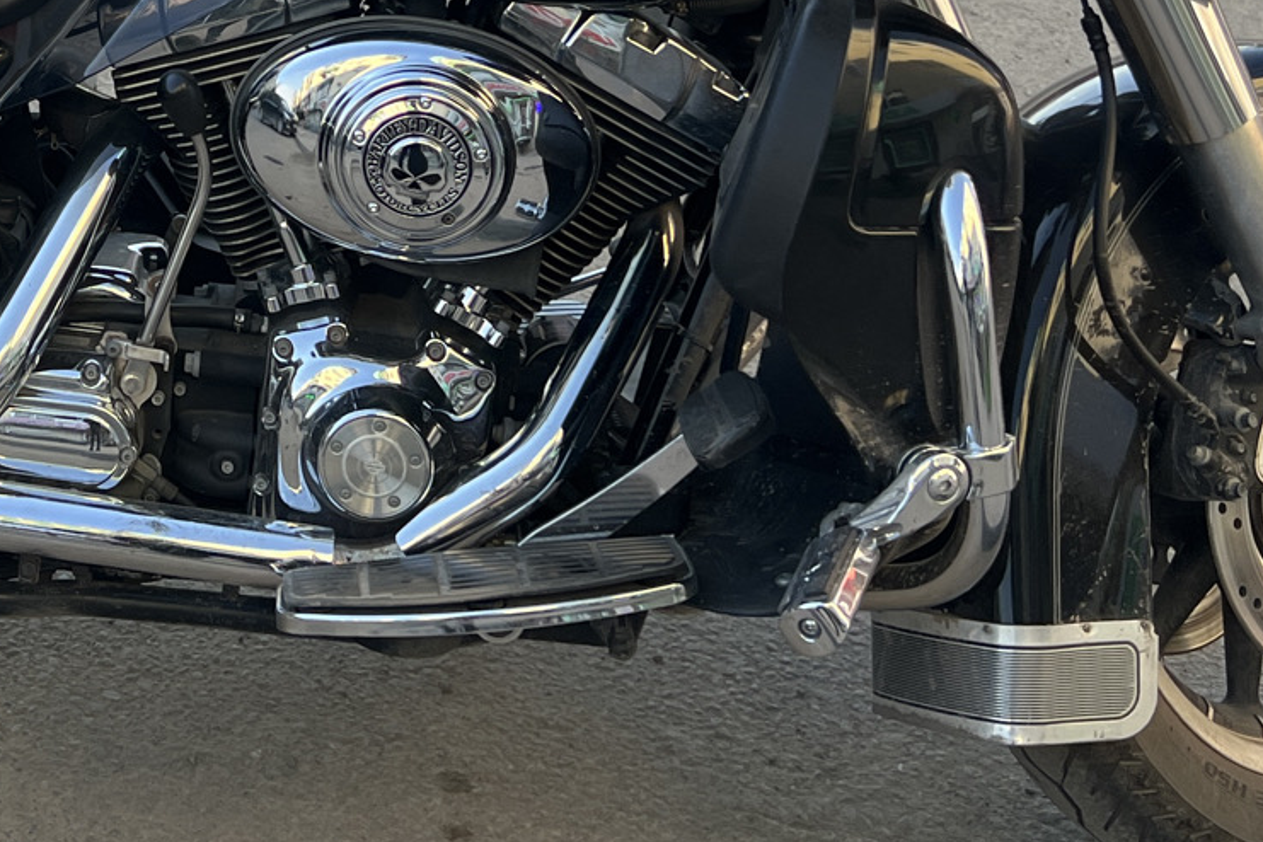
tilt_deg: -18.2
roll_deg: -2.4
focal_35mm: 73
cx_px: 2
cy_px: -189
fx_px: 2561
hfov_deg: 26.3
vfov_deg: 17.7
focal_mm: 5.7
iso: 50
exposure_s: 1/758
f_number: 1.5
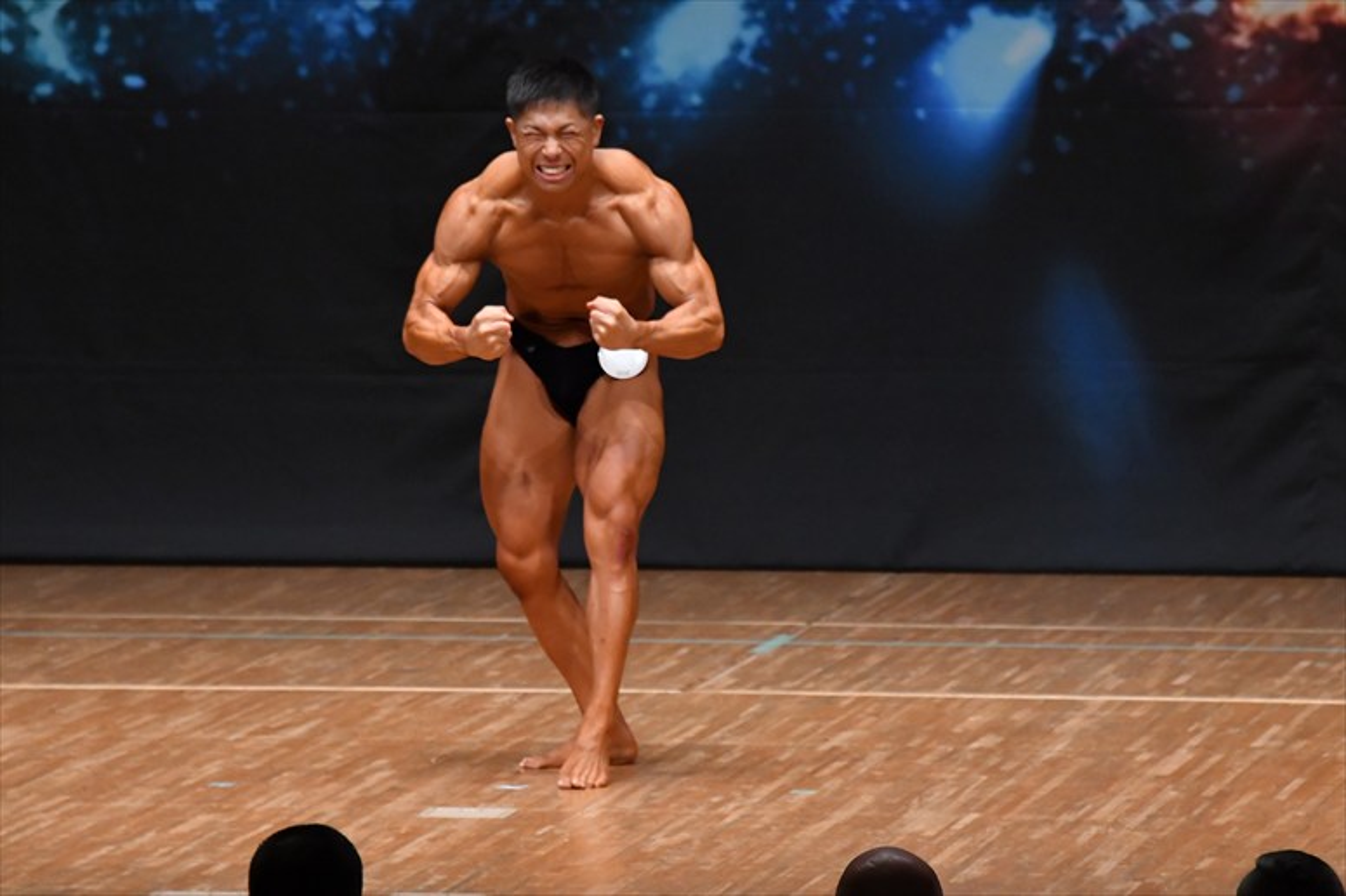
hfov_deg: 6.9
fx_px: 11211
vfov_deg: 4.6
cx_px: 673
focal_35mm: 300
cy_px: 448
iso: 5000
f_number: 5.6
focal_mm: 200
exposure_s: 1/400
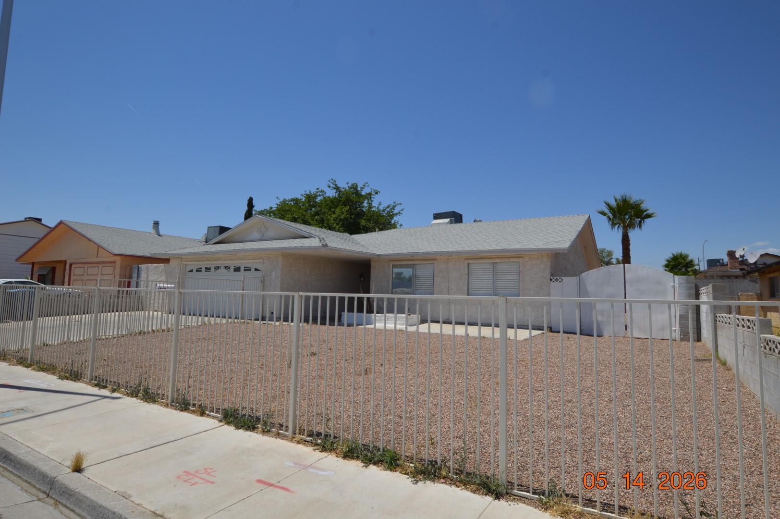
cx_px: 390
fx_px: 422
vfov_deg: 63.1
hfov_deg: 85.5
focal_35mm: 20
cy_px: 260
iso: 100
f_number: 13
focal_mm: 13
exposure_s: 1/200
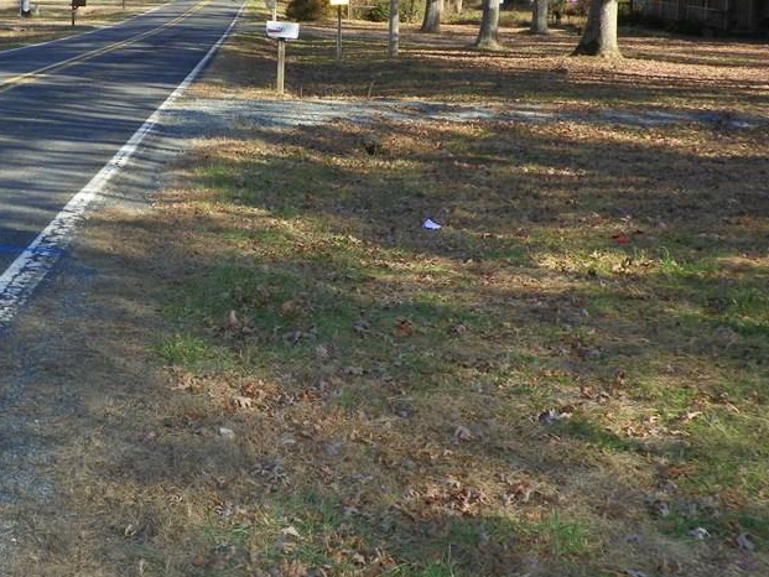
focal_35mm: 61
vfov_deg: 24.0
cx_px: 183
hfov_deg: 31.1
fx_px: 1355
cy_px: 208
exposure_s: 1/320
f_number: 4
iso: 64
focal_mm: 6.6
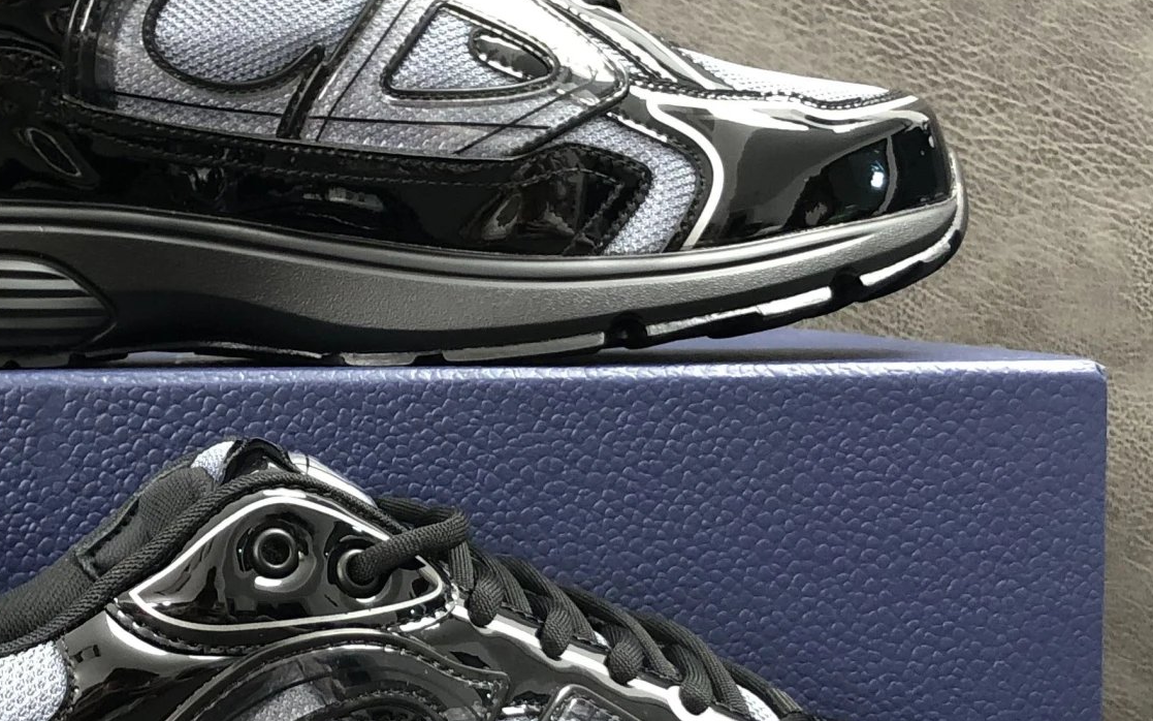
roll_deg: +0.3
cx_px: 283
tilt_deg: -3.1
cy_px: 433
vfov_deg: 19.1
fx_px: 2137
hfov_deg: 29.7
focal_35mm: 68
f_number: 1.8
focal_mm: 4
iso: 100
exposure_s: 1/17
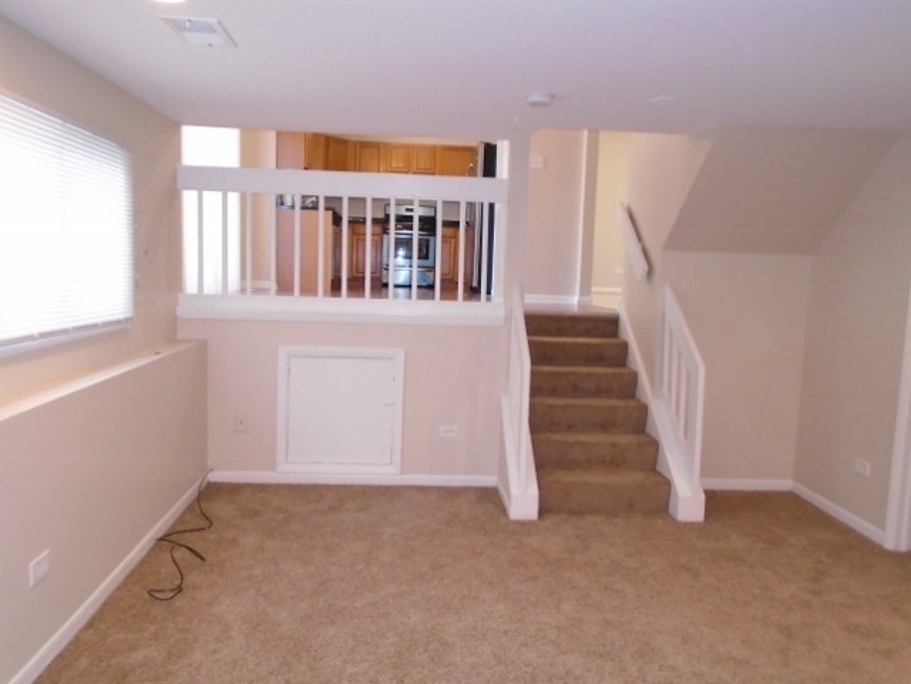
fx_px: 684
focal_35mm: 26
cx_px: 456
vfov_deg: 53.1
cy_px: 342
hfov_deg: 67.3
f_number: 3.2
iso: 400
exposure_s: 1/30
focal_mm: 4.6
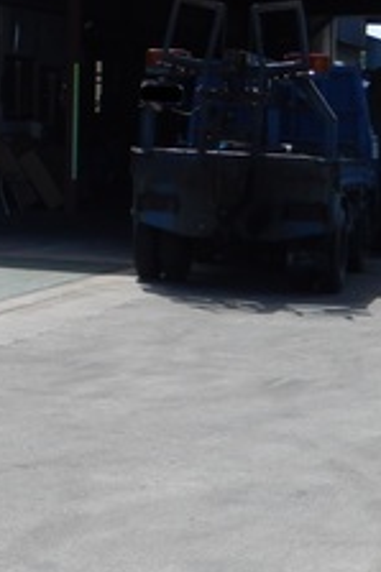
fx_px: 2130
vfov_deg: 15.0
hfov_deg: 9.5
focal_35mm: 134
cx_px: -386
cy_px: 0
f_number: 4.3
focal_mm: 8.1
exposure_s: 1/1000
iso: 125
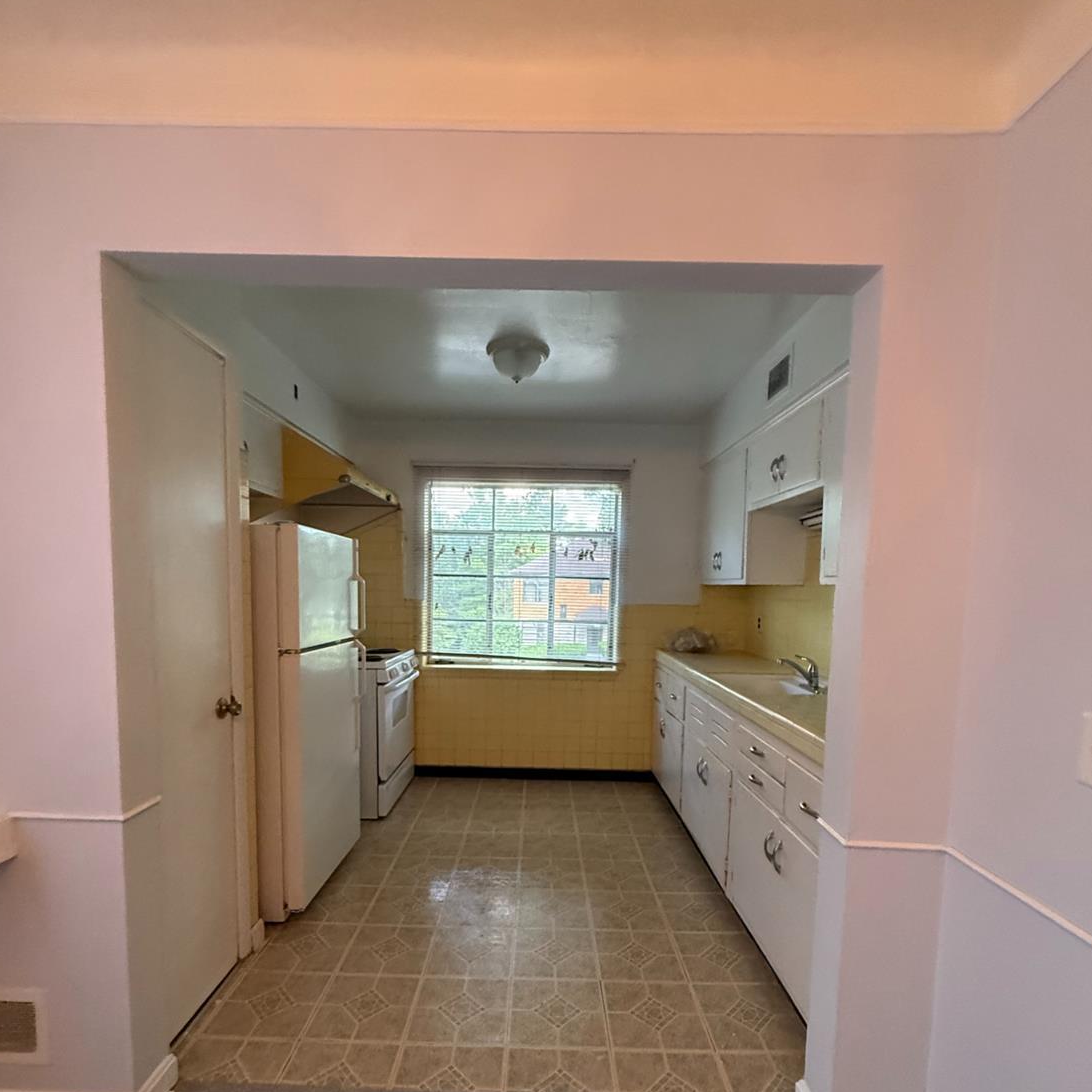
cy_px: 646
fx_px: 607
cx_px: 534
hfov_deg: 84.0
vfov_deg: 83.1
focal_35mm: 17
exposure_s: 1/120
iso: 500
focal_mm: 2.22
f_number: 2.2
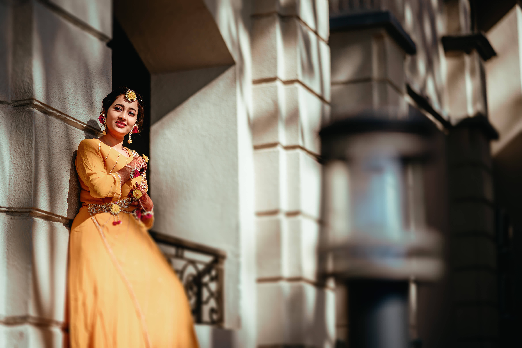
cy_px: 174
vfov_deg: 16.1
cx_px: 261
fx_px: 1232
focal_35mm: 85
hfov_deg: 23.9
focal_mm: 85
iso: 100
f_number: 1.4
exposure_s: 1/4000
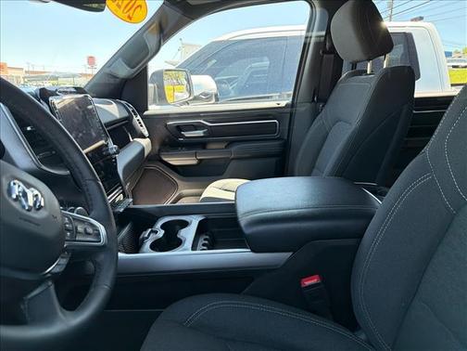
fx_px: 324
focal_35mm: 24
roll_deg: -2.4
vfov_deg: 56.8
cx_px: 234
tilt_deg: -14.6
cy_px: 176
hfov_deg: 71.6
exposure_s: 1/224
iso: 200
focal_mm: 6.76
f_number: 1.78
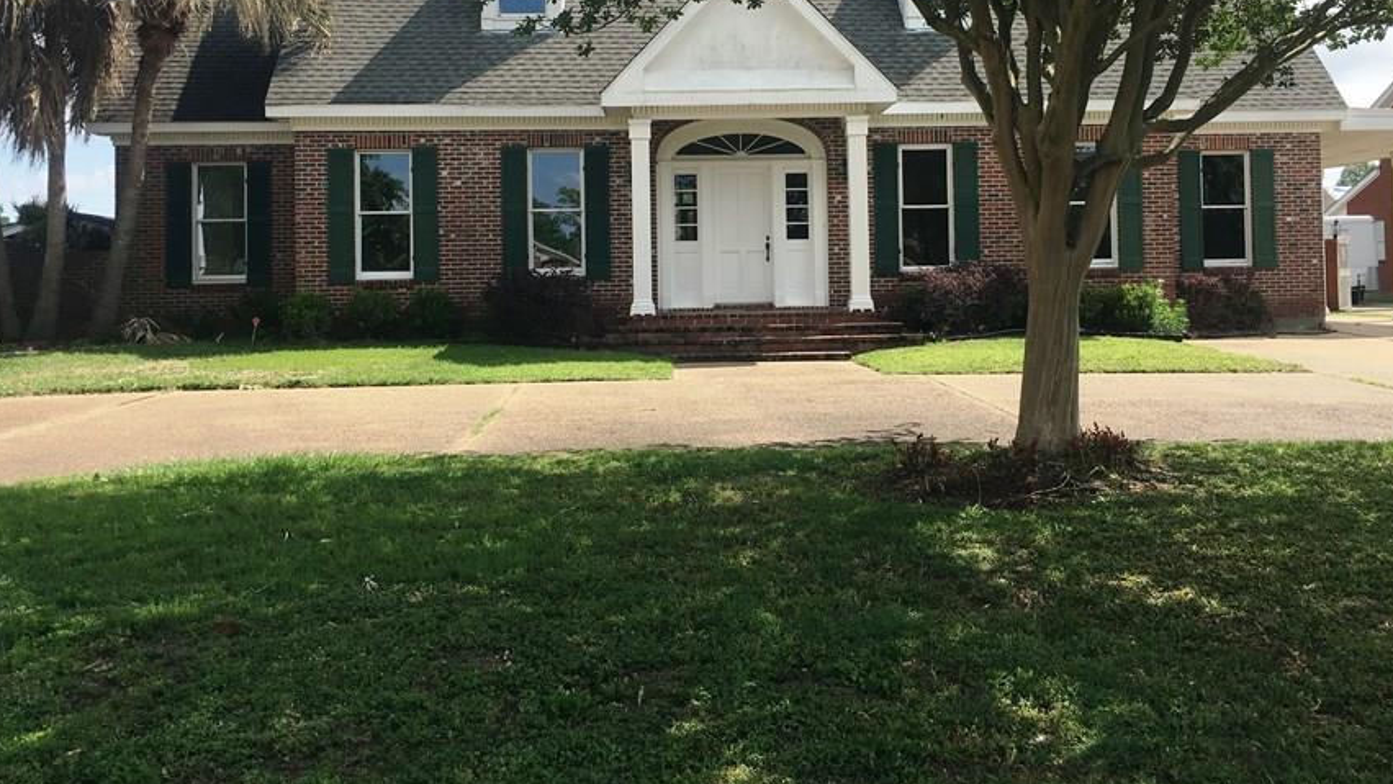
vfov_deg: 30.9
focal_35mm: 38
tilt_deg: +3.5
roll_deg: +0.6
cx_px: 750
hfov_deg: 52.7
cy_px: 241
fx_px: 1404
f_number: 2.2
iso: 25
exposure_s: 1/1221
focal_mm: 4.15
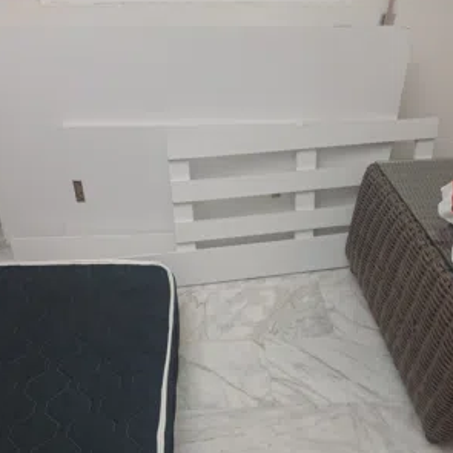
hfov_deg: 54.0
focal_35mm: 30
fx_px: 444
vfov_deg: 53.1
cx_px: 226
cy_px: 296
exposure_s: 1/50
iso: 200
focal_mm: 4.65
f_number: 1.8
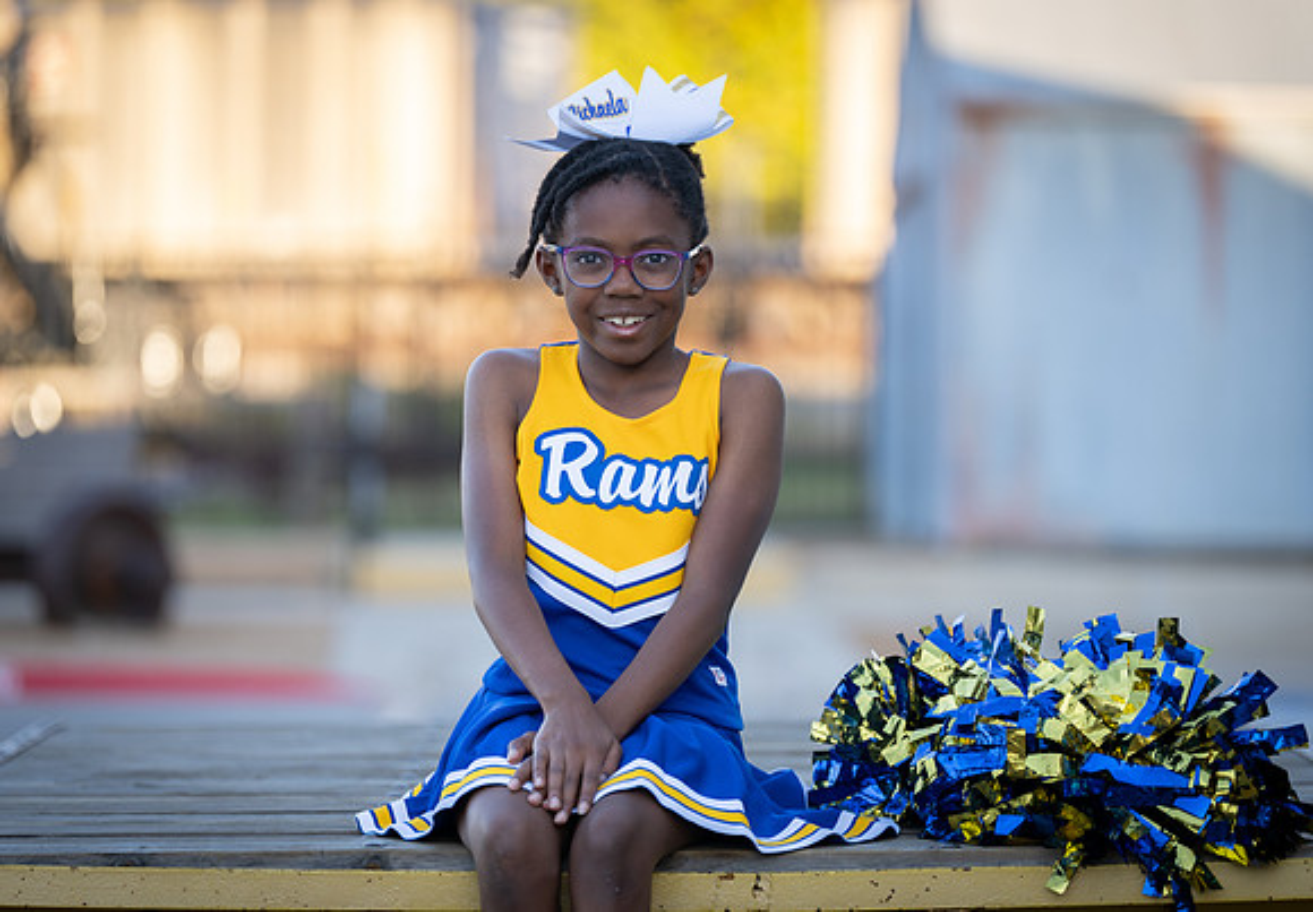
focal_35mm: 151
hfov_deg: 13.5
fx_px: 5563
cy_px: 453
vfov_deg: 9.4
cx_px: 672
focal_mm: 142
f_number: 2.8
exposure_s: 1/320
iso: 125
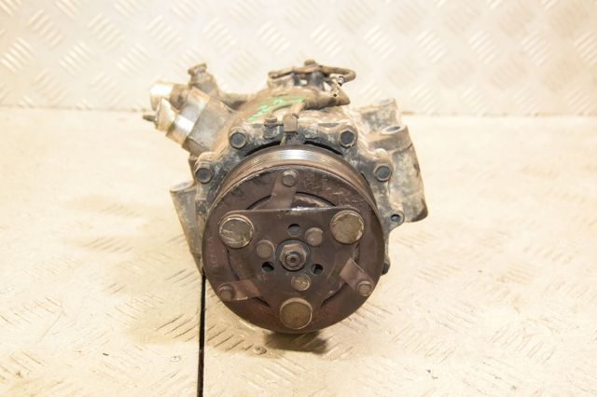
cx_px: 298
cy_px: 198
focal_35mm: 51
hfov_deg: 38.9
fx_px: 845
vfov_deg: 26.5
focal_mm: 34
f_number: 5.6
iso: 1600
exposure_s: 1/125
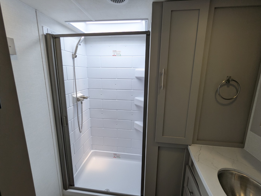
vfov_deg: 78.2
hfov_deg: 94.4
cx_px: 130
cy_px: 98
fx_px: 121
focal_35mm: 16
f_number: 2.2
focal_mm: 2.35
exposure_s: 1/166
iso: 40
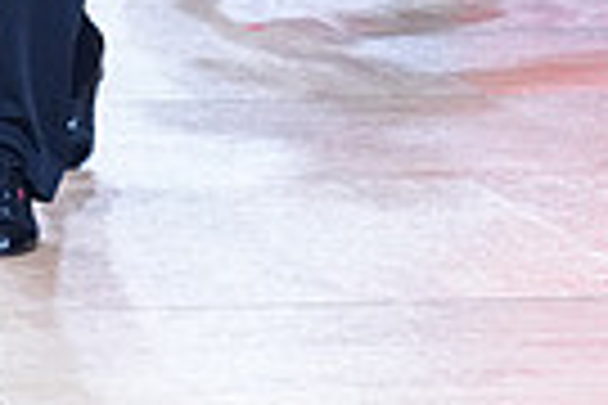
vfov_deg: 4.6
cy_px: -452
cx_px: -513
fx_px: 4948
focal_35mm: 293
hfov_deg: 6.8
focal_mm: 68
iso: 2000
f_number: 4.5
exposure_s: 1/500
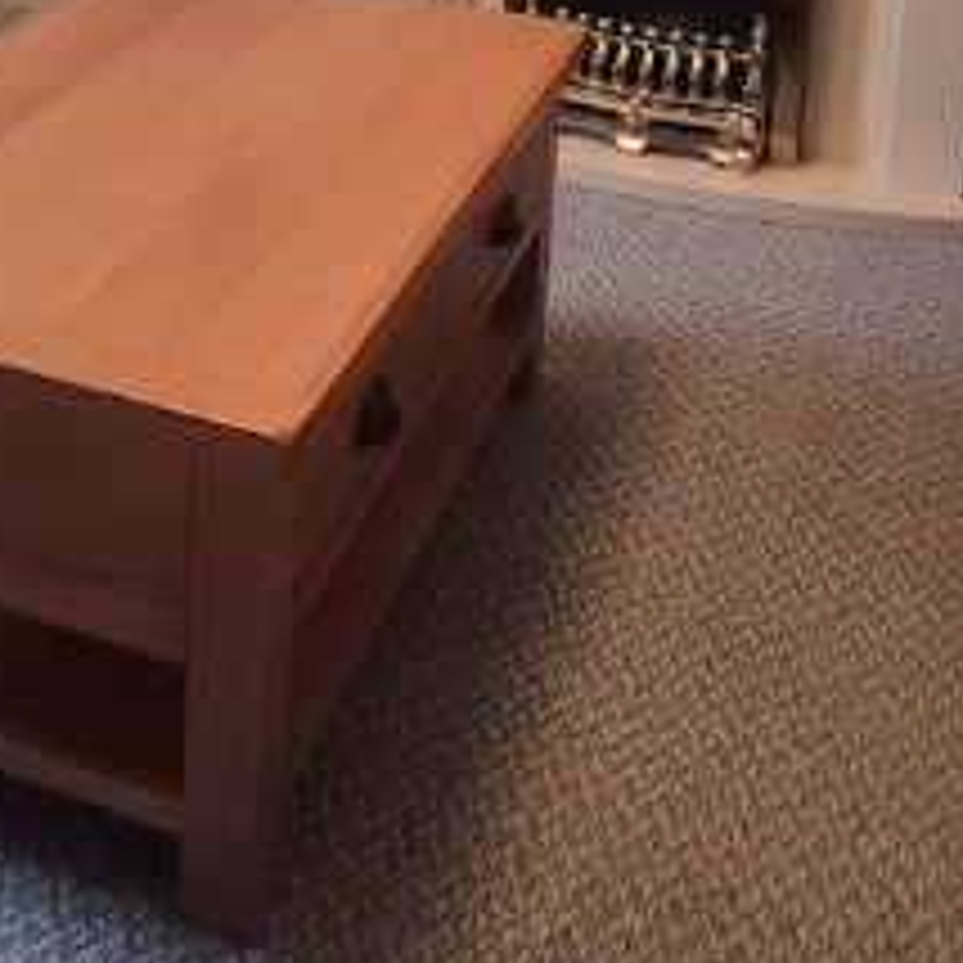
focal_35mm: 55
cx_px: 328
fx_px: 1731
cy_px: -310
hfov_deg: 30.9
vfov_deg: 26.2
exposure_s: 1/50
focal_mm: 1.74
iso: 250
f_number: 2.2
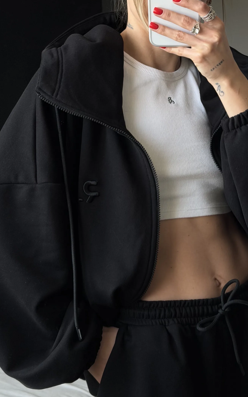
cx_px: 158
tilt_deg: -24.4
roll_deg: +2.5
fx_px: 671
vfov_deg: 33.0
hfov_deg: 20.9
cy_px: 212
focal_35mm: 62
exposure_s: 1/210
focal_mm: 6.76
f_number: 1.78
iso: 50
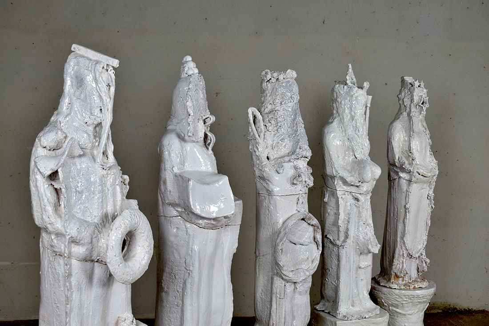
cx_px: 244
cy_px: 163
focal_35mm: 48
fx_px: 652
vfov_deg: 28.1
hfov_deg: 41.1
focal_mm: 32
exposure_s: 1/4
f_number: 8
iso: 100
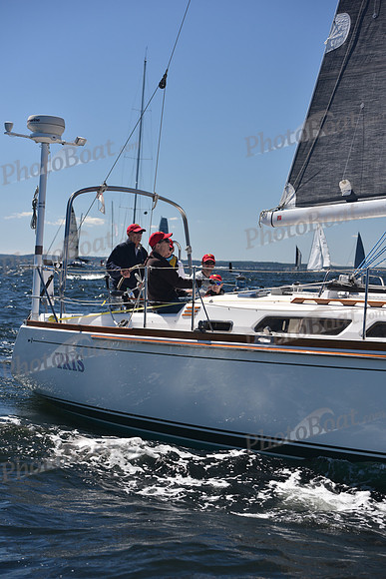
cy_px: 290
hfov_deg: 19.5
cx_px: 193
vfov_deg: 28.8
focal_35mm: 70
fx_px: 1125
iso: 200
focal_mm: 70
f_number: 5
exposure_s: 1/800
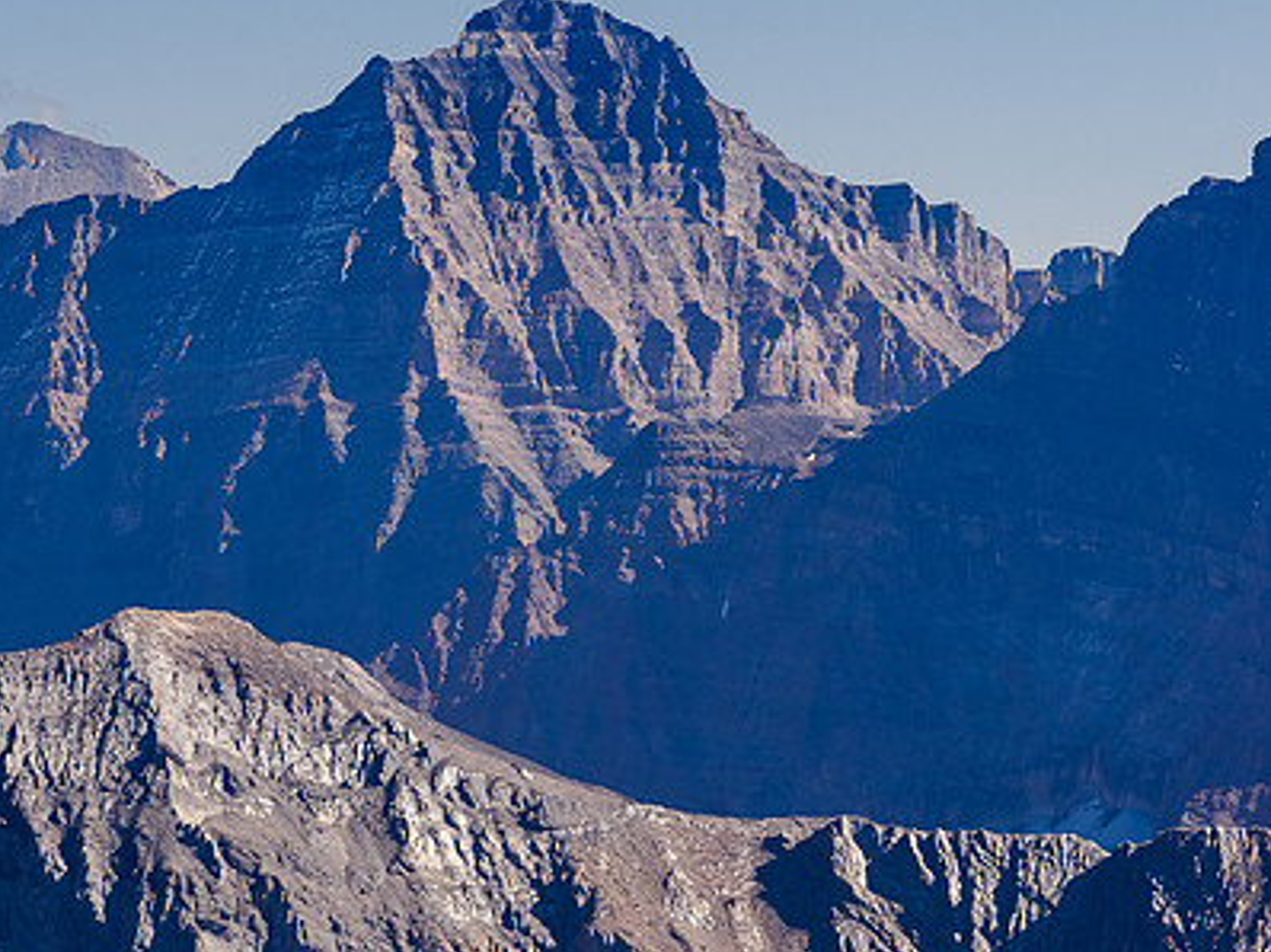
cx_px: 351
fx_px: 8770
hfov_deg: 8.3
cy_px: 353
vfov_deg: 6.2
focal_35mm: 239
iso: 200
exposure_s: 1/200
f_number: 8
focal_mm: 82
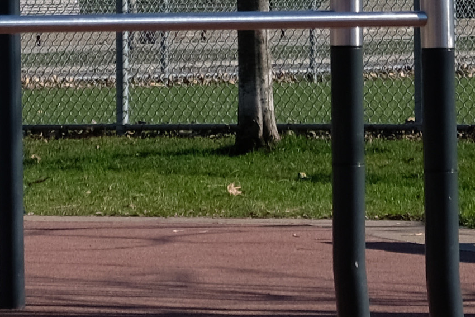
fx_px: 5028
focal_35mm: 381
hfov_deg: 5.4
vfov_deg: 3.6
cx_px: 172
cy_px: -378
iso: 200
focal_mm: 35.8
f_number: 8
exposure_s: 1/420
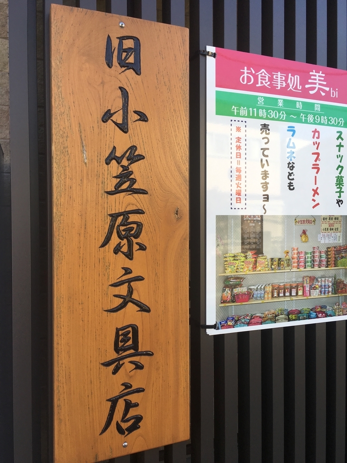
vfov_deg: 61.7
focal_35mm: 29
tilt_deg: -0.6
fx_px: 388
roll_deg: +0.5
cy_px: 232
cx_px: 174
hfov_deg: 48.2
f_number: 2.2
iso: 25
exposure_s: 1/314
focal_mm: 4.15
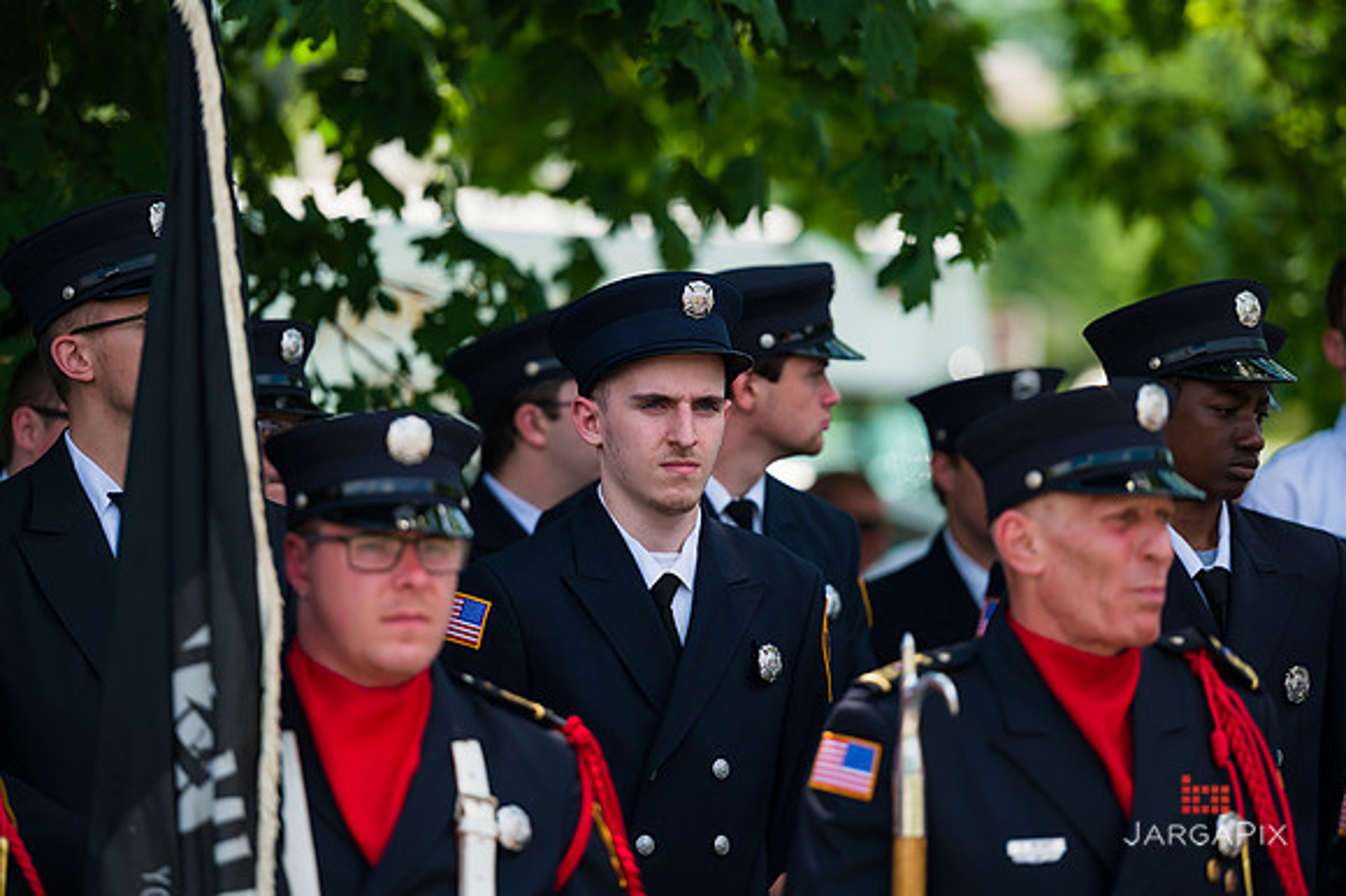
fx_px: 7473
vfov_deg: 6.9
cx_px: 673
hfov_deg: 10.3
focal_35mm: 200
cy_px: 448
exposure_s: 1/1600
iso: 200
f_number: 3.2
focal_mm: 200
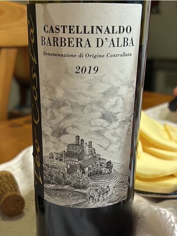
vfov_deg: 65.3
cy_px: 118
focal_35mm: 27
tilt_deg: -17.3
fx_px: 184
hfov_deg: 51.4
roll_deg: -1.7
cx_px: 88
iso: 320
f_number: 1.5
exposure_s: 1/50
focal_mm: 5.7
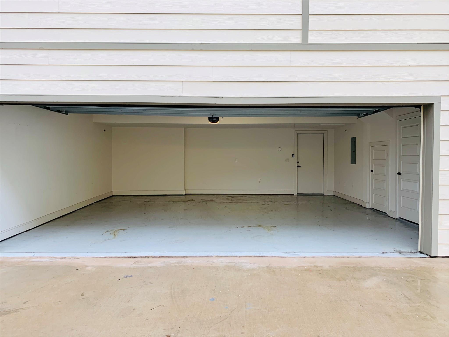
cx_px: 224
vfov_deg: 53.1
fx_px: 337
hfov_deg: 67.3
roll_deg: +0.9
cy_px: 168
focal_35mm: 26
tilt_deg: +0.2
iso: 32
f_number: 1.8
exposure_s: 1/122
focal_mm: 4.25
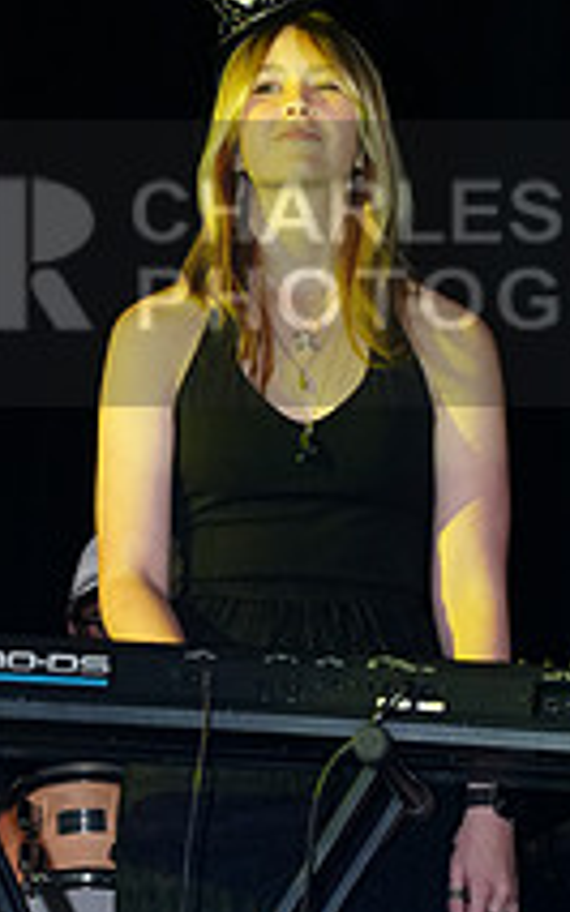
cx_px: 396
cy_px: 265
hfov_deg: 4.5
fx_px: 7238
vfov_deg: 7.2
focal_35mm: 291
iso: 2500
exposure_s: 1/250
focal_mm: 105
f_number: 4
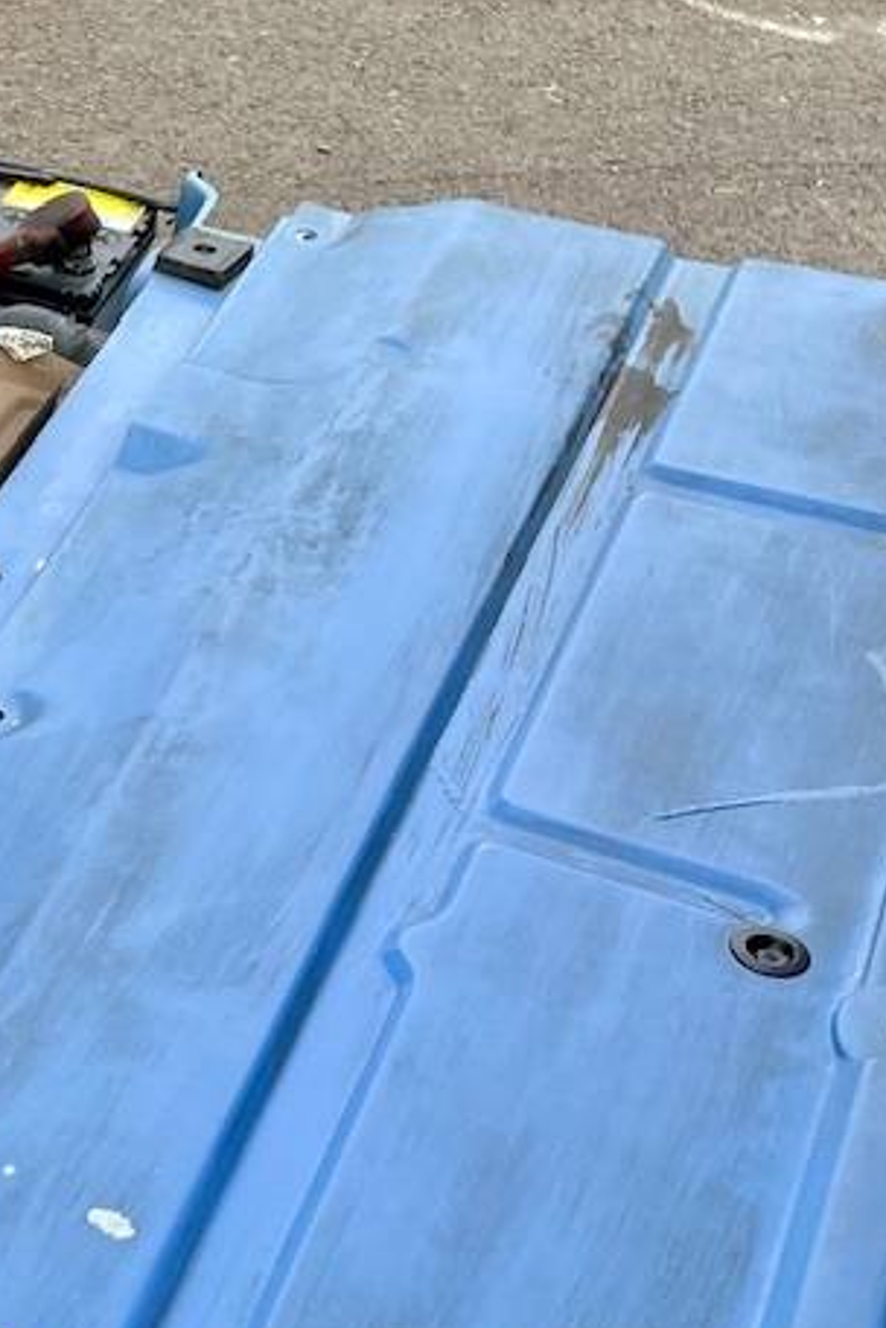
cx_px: -732
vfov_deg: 27.5
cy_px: 903
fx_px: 2695
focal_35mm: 73
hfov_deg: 15.8
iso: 32
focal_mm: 5.1
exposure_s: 1/569
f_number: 1.6
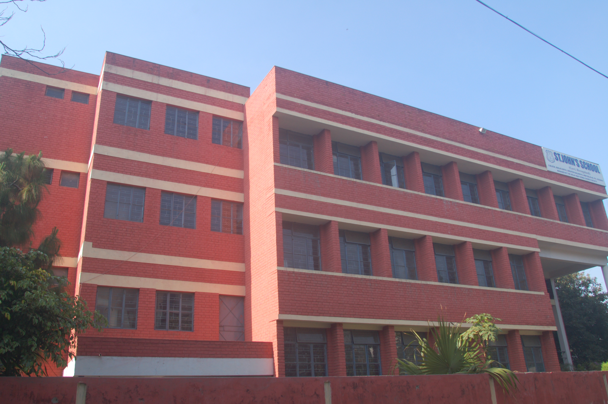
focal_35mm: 30
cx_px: 304
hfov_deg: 62.0
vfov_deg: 43.5
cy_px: 202
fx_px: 506
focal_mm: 20
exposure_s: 1/200
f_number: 7.1
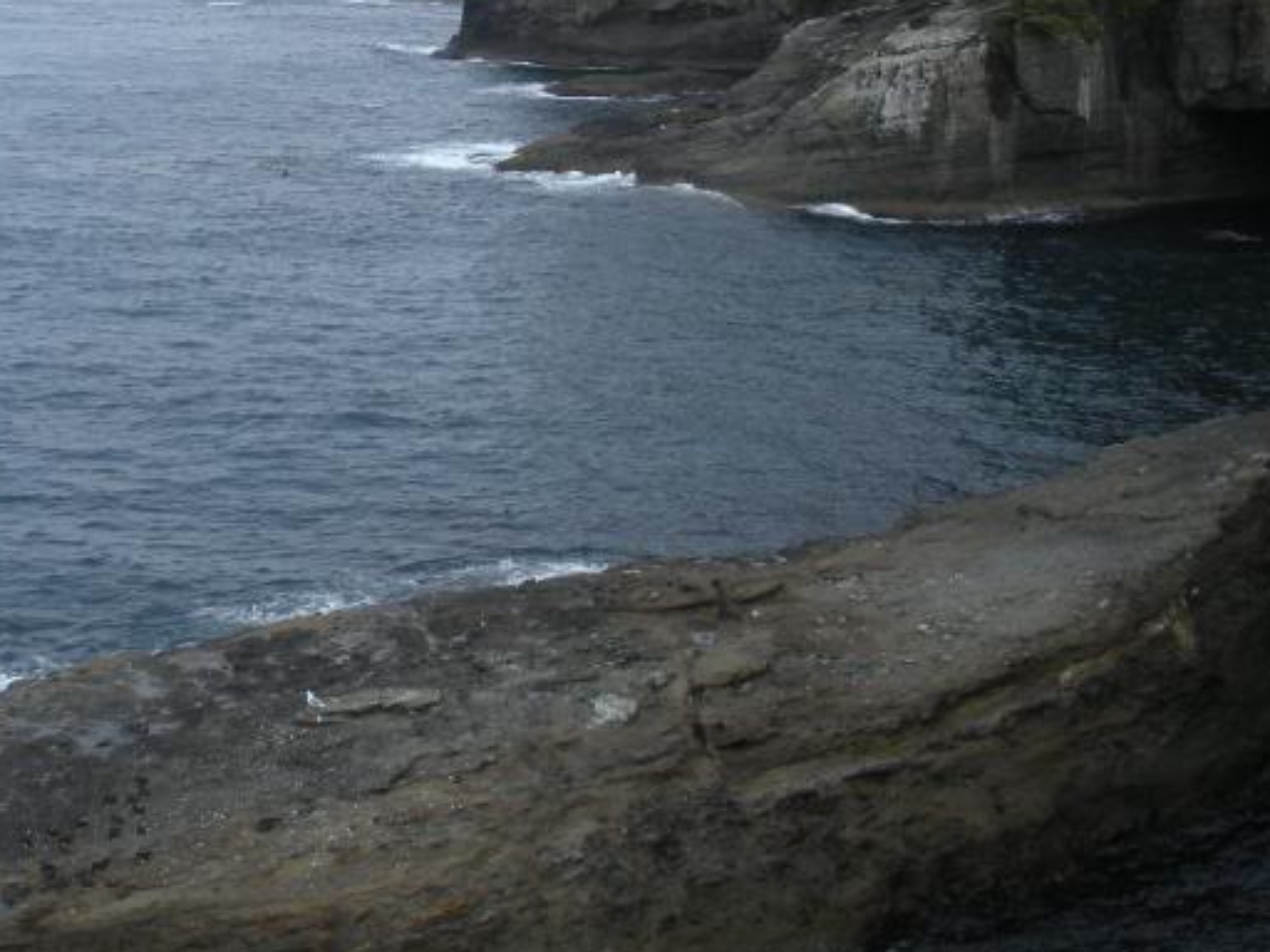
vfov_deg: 20.0
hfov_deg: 27.0
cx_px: 489
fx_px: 2642
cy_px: 55
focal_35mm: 72
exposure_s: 1/545
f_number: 3.5
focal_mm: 6.3
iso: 64
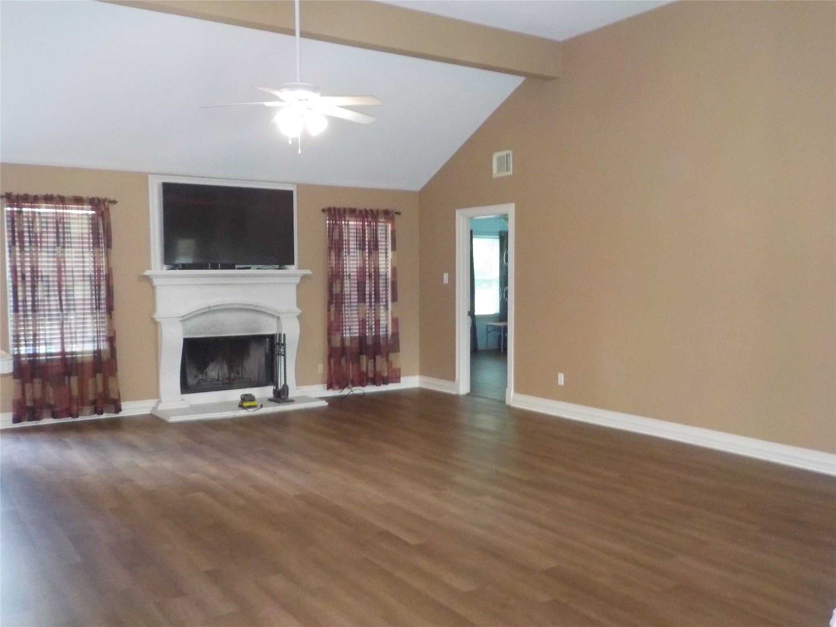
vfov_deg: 46.8
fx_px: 725
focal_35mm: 30
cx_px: 418
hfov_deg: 60.0
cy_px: 314
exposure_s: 1/30
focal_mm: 4.1
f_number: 3.3
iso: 720
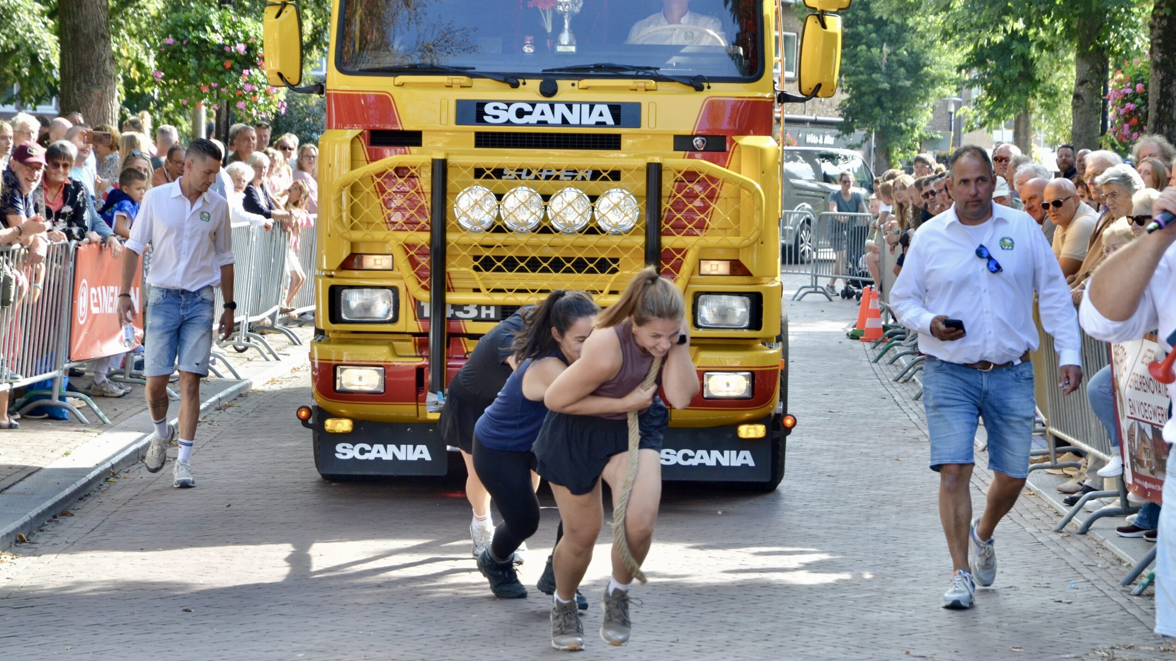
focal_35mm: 114
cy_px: 362
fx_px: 3555
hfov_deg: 18.8
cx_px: 585
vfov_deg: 10.6
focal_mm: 72
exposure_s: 1/200
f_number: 7.1
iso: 400
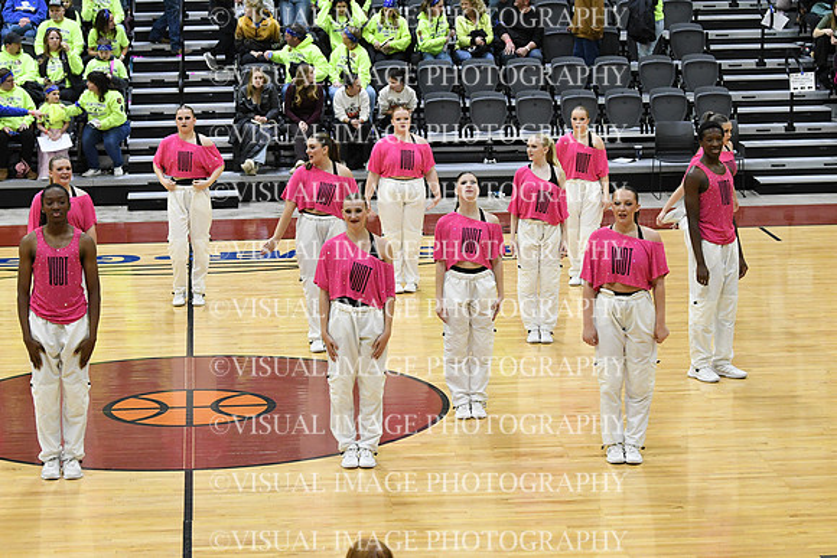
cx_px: 418
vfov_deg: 13.0
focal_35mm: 105
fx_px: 2442
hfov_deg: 19.5
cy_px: 279
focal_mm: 70
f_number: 4
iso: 3200
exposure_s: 1/250
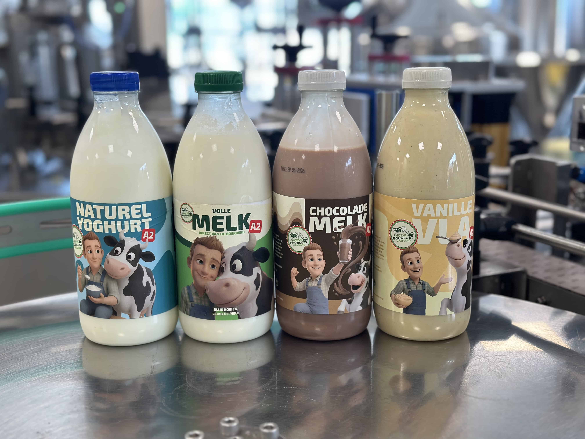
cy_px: 220
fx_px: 811
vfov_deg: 30.3
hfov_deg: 39.7
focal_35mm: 48
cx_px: 292
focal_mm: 6.86
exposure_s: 1/100
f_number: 1.78
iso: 80
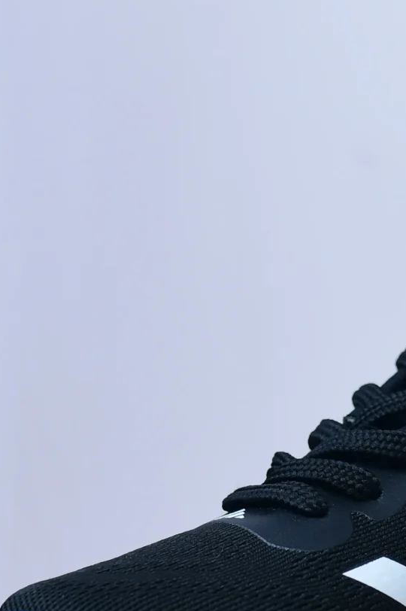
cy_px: 336
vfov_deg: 12.5
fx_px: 2779
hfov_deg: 8.2
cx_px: 553
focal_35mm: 164
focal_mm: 35
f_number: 3.2
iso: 250
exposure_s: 1/125
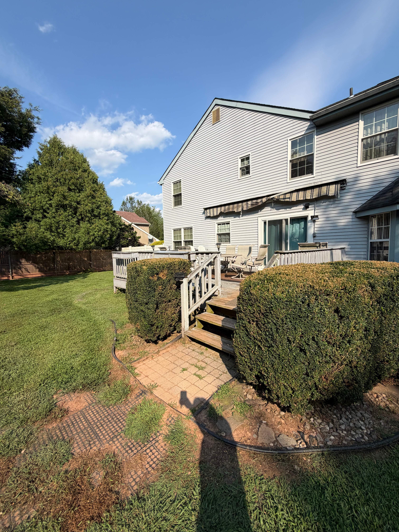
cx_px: 200
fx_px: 215
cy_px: 266
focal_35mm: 14
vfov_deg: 102.1
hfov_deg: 85.7
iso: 25
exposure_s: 1/770
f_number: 2.2
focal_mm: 2.22
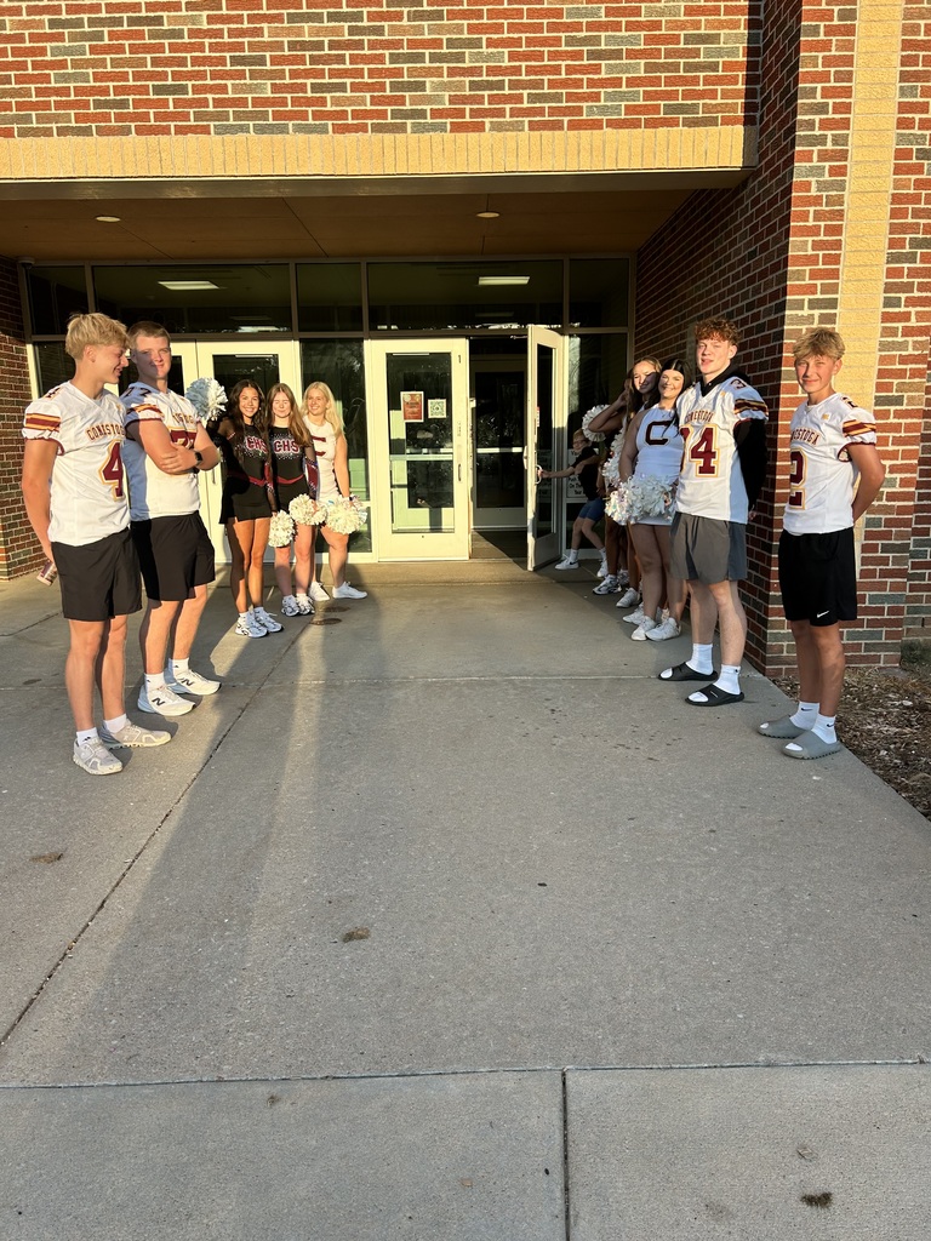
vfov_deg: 67.3
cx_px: 466
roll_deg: +0.3
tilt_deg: -13.1
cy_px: 620
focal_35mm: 26
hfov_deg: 53.1
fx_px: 932
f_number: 1.5
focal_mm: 5.7
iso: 50
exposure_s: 1/1597
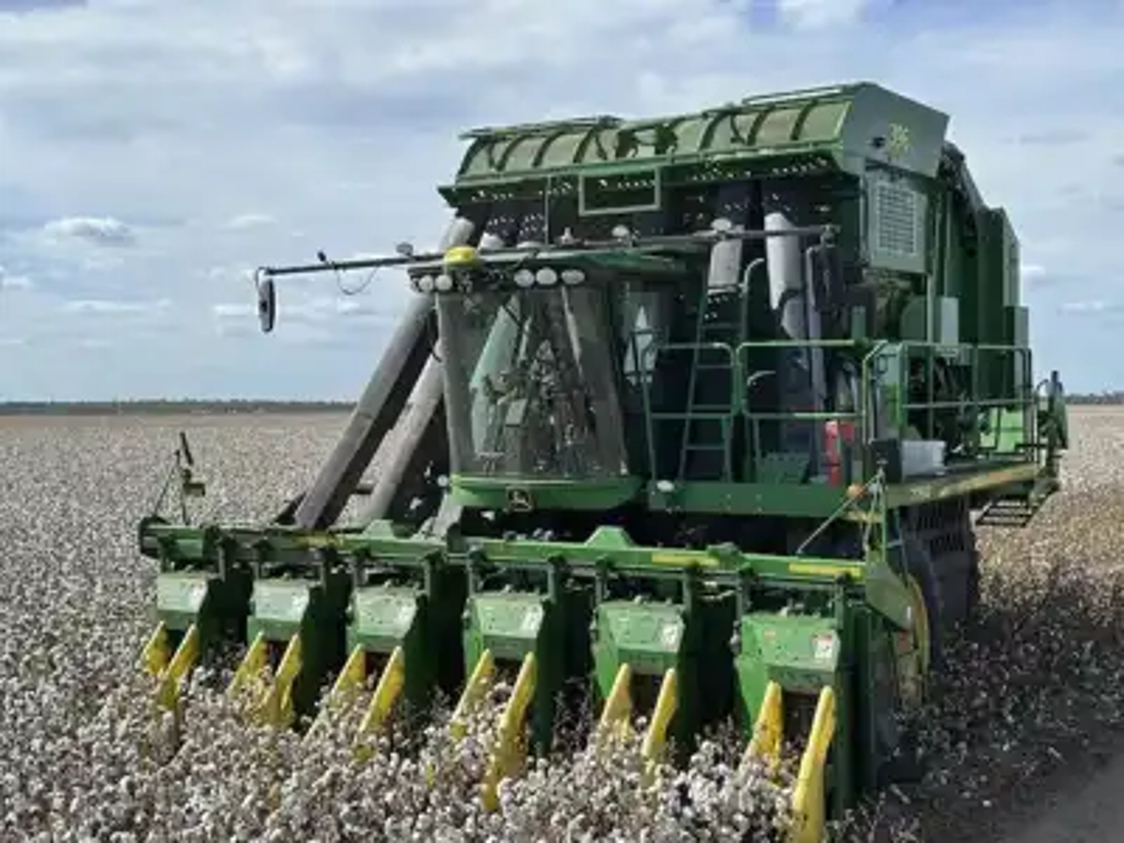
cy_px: 422
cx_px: 562
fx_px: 1559
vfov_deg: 30.3
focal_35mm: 48
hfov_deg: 39.7
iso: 100
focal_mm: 6.86
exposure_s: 1/6623
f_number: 1.78
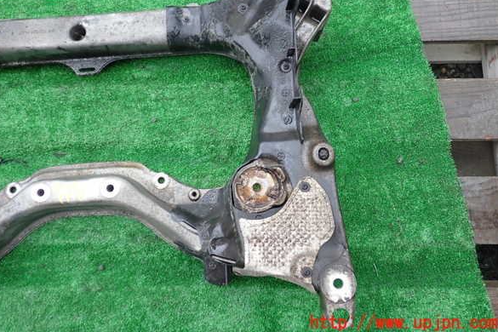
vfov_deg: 41.0
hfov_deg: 58.7
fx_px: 443
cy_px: 142
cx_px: 247
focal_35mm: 32
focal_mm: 5.4
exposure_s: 1/100
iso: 100
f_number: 2.3
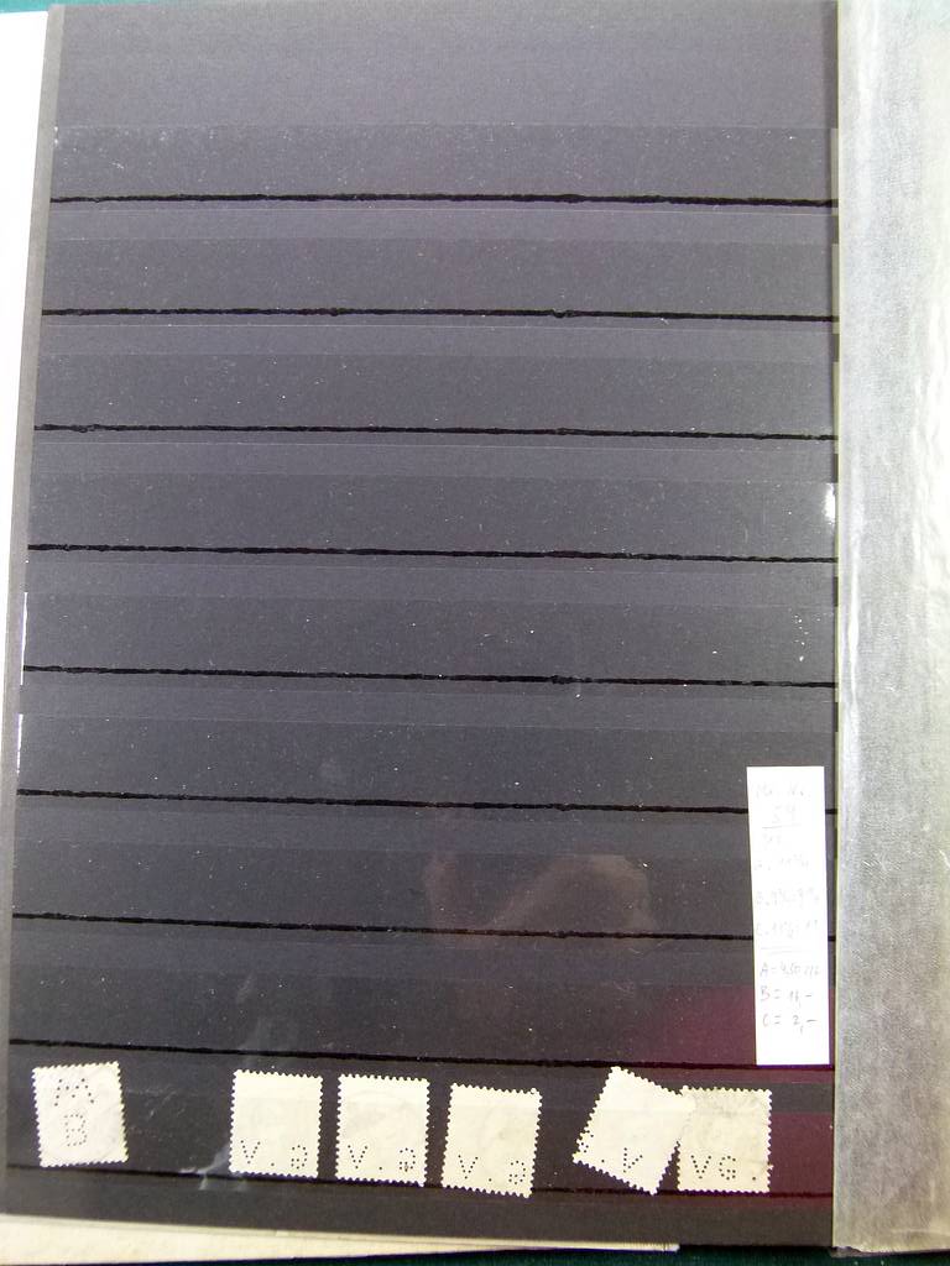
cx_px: 475
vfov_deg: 51.4
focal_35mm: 36
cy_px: 633
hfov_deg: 39.7
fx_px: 1317
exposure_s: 1/60
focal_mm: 6.5
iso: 200
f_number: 3.1
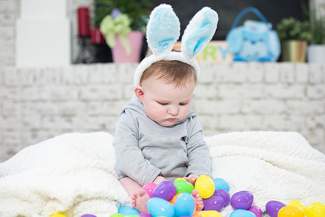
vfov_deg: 18.8
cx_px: 157
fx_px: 655
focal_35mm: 73
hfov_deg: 27.9
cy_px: 108
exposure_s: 1/250
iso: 400
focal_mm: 70
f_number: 3.5
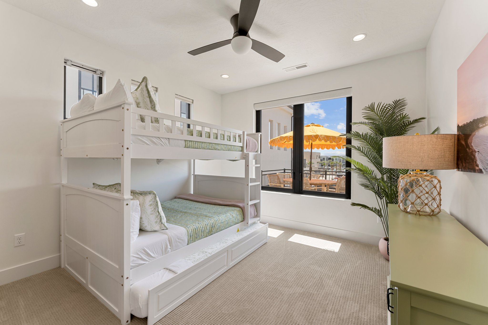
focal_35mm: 15
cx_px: 244
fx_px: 202
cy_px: 162
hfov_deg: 100.8
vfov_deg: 77.7
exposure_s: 1/25
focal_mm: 14.9
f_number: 8
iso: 100
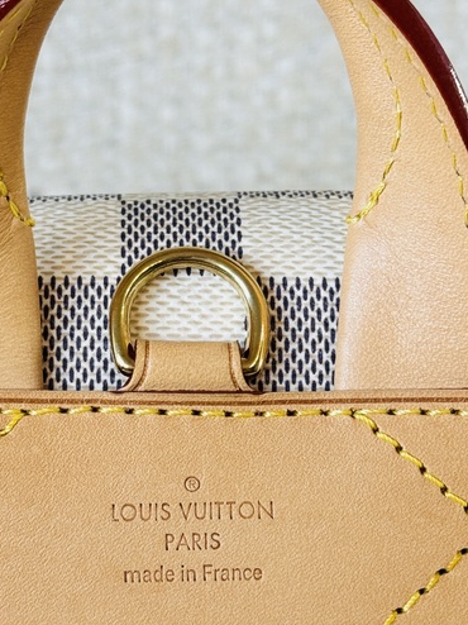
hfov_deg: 15.1
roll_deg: +0.7
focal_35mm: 98
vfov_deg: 20.0
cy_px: 339
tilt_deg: -15.3
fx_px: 1768
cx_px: 180
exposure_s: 1/100
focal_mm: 6.76
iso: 100
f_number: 1.78
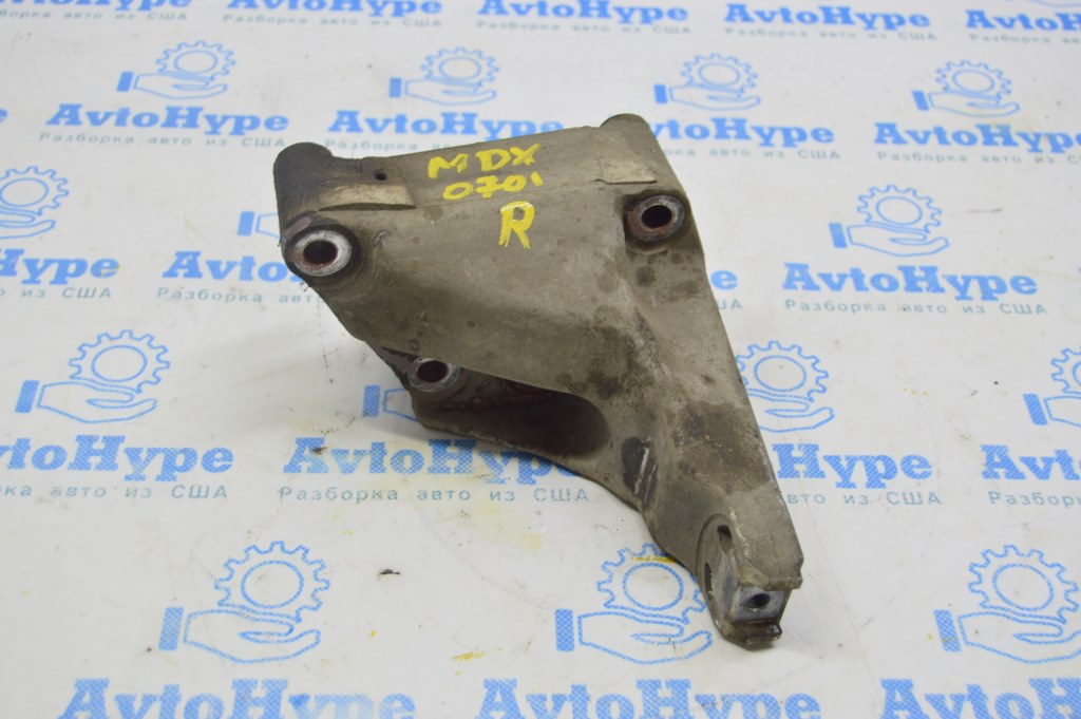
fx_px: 1440
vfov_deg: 28.0
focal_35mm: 48
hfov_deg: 41.1
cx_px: 540
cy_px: 360
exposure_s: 1/20
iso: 400
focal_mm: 32
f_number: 5.6
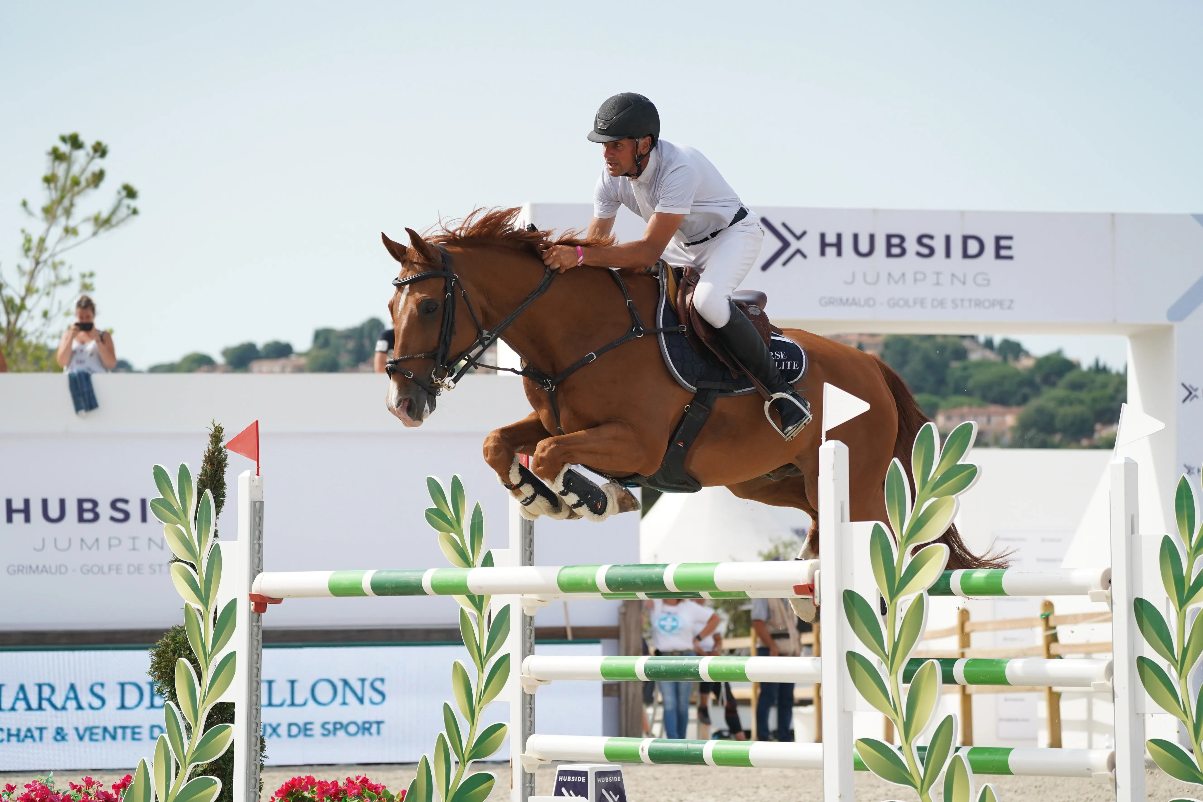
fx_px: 4511
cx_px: 602
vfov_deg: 10.2
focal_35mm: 135
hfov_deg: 15.2
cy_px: 401
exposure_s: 1/3200
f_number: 5.6
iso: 1000
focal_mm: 135
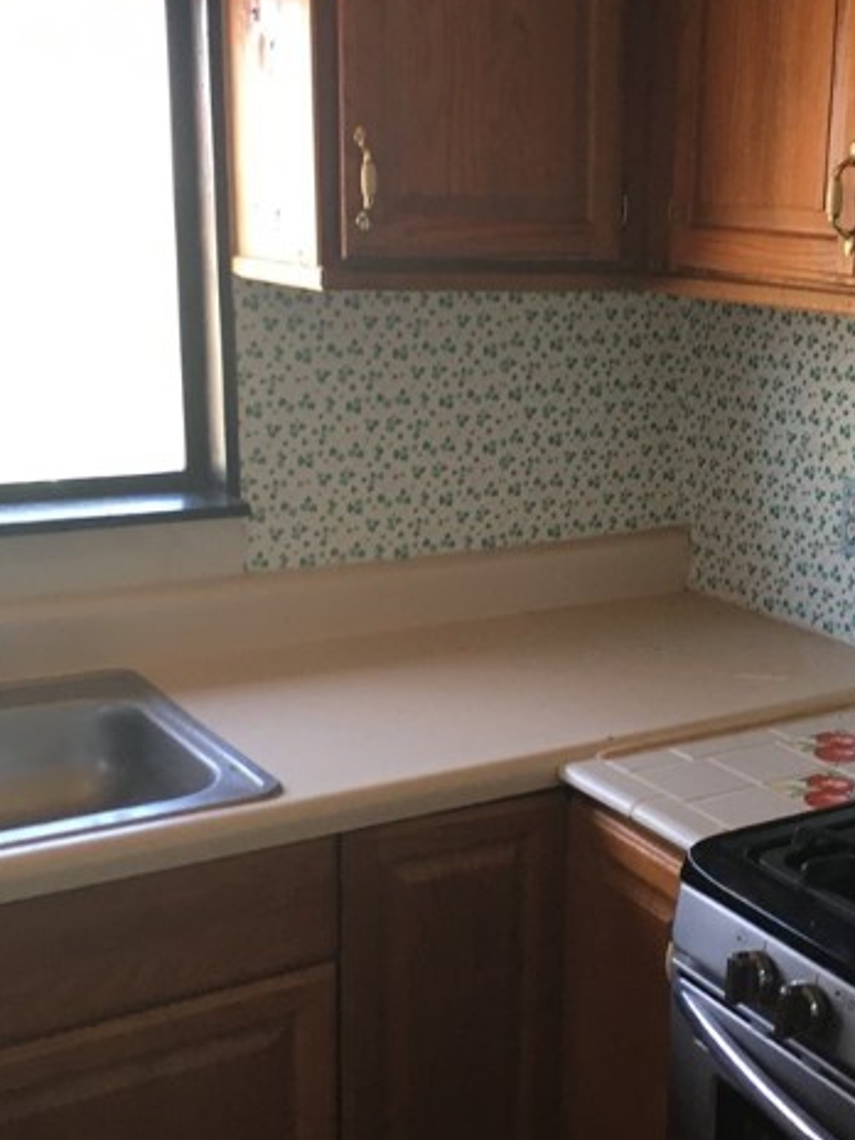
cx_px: 654
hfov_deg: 29.7
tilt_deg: -10.3
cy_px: 555
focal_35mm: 48
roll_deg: -0.2
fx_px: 1581
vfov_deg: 39.7
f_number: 2.2
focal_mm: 4.15
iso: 40
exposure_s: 1/30
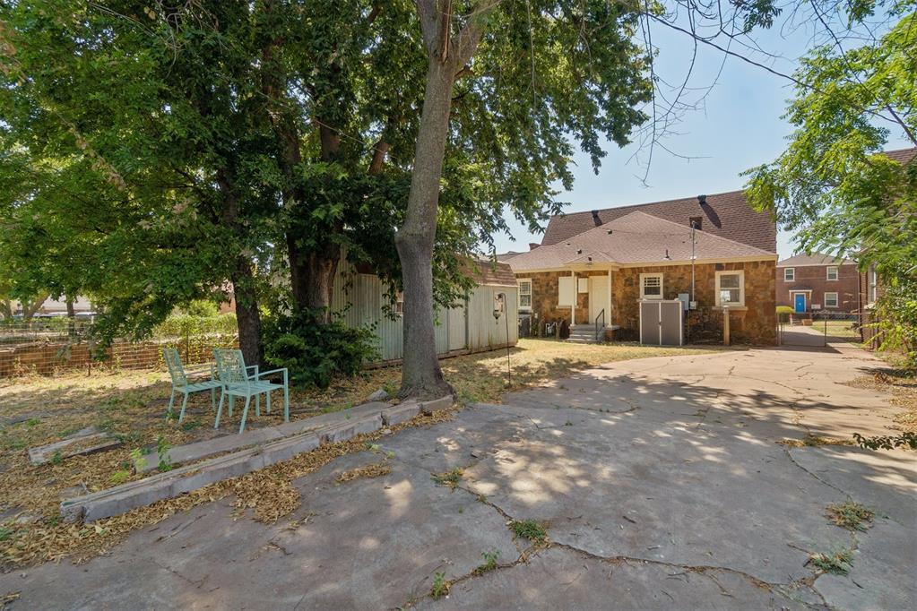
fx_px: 382
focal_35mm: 15
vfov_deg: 77.3
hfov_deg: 100.4
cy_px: 306
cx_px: 458
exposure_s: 1/400
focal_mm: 10
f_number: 9
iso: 100
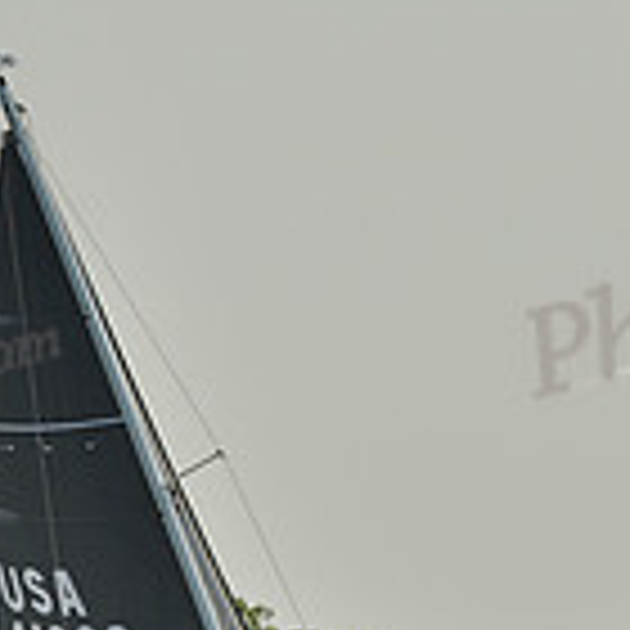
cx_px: 295
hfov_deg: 2.5
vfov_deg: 2.5
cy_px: 994
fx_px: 14537
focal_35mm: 706
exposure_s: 1/1000
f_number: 9
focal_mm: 200
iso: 280
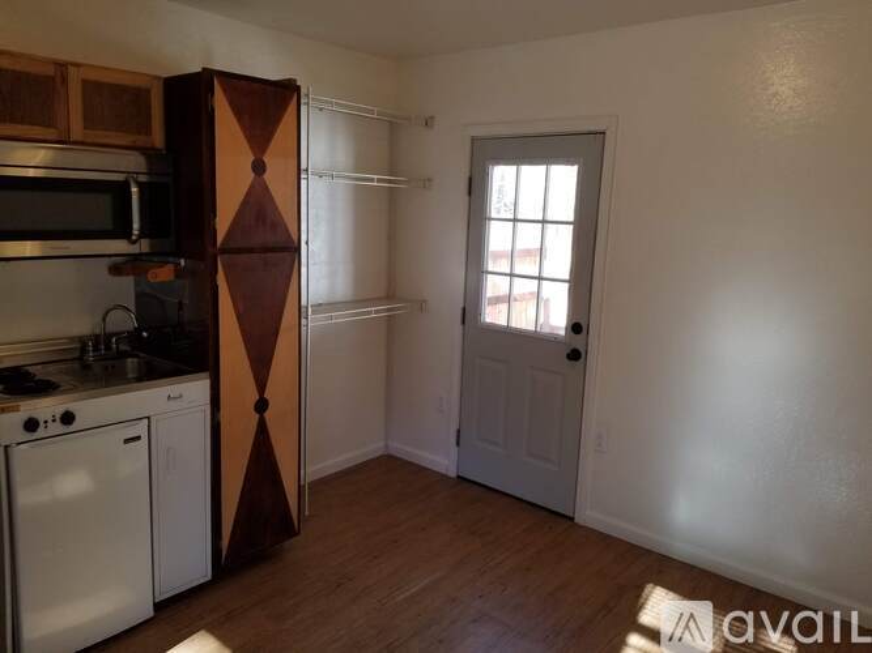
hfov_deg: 67.3
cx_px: 436
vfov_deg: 53.0
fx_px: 655
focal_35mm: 26
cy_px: 326
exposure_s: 1/120
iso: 80
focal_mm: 4.3
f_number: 1.7
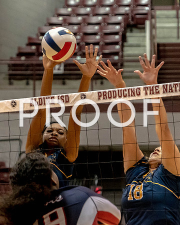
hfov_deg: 6.4
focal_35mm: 240
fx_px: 1598
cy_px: 92
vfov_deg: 8.1
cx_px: 20
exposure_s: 1/750
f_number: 5.6
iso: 8000
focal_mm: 144
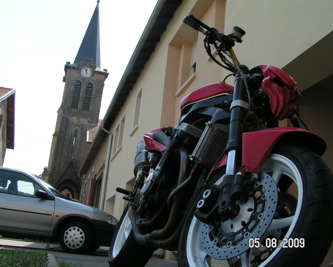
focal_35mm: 40
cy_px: 134
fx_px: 394
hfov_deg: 45.7
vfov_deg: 37.4
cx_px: 155
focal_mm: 5.8
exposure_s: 1/400
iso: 50
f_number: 5.6
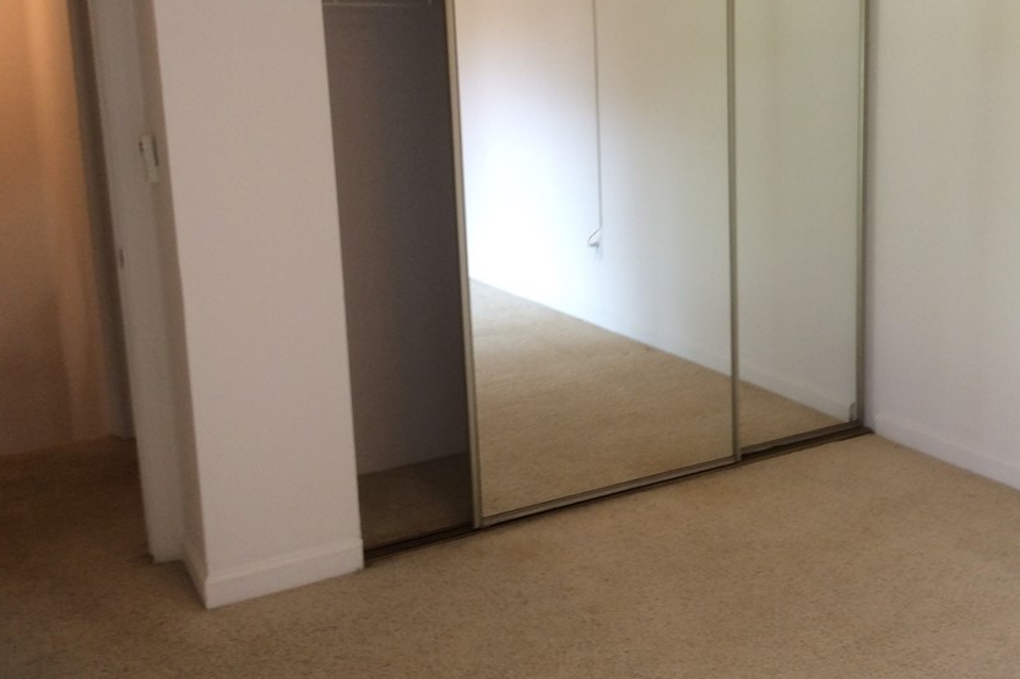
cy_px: 244
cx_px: 617
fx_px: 1161
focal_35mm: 41
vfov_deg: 32.4
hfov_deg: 47.1
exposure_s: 1/24
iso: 50
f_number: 2.4
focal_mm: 3.3
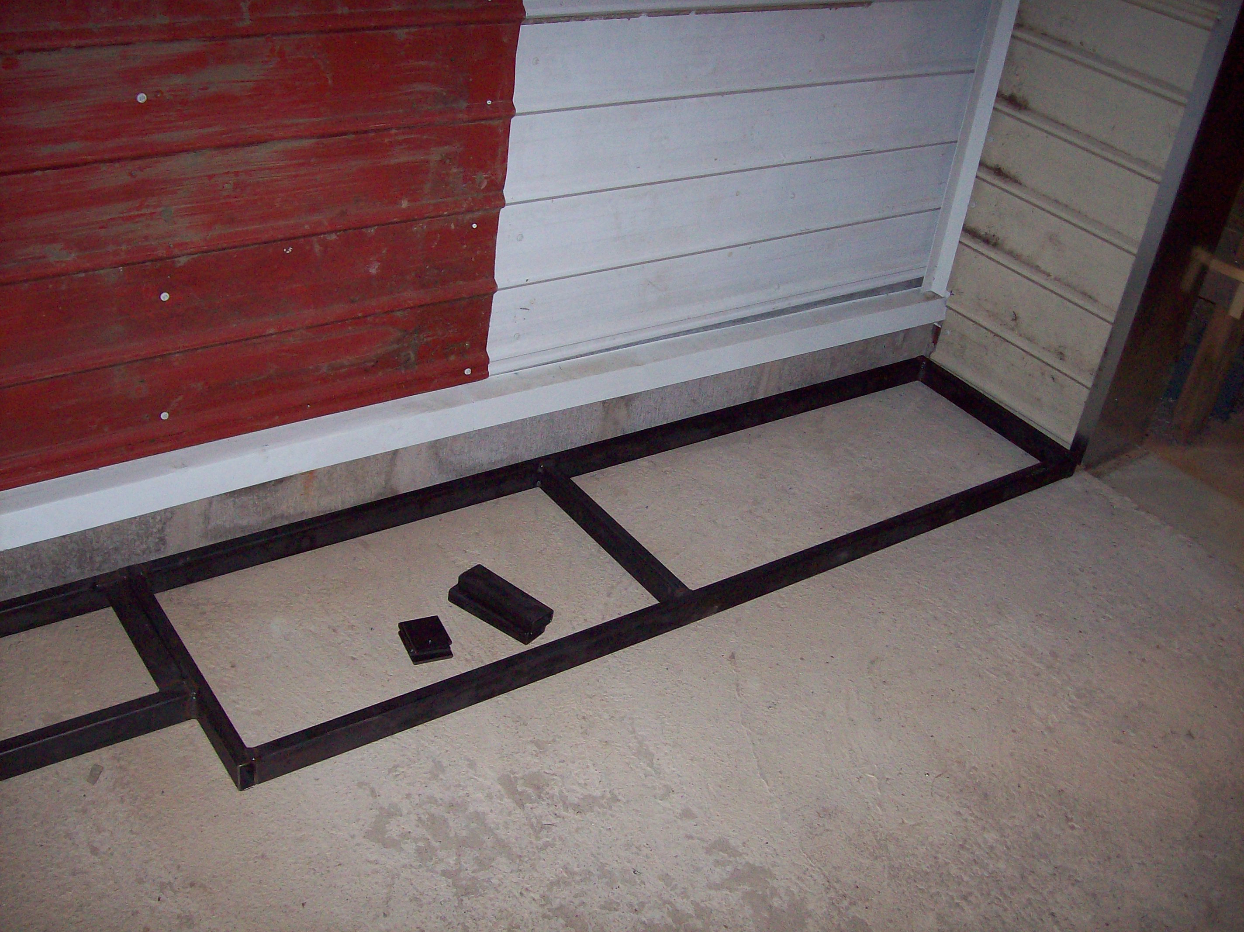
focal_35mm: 36
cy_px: 466
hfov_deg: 51.4
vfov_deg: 39.6
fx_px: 1293
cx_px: 622
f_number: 2.7
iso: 140
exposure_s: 1/64
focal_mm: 6
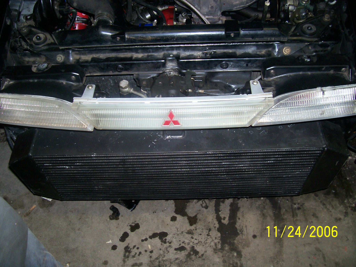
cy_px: 134
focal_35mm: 34
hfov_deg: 54.0
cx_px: 178
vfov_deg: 41.8
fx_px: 350
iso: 80
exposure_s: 1/64
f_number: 2.7
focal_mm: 5.6
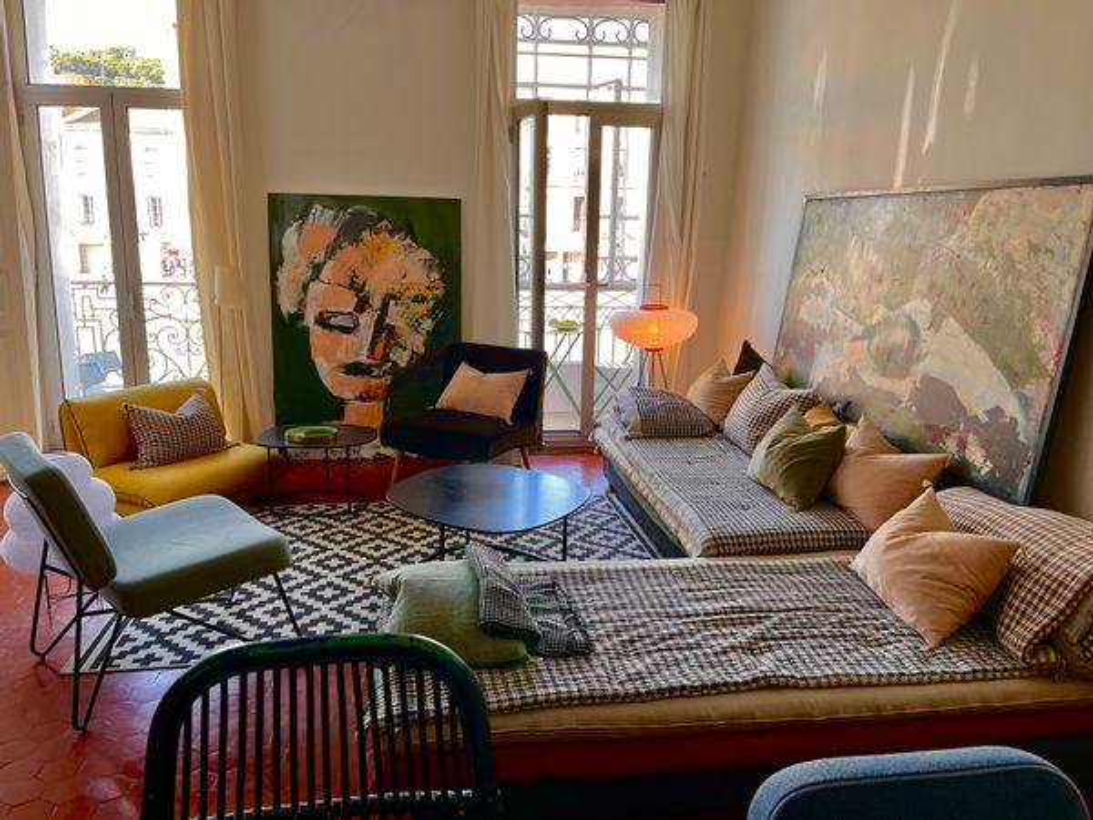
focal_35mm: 26
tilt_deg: -12.4
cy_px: 410
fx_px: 821
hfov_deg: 67.3
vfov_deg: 53.1
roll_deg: -1.6
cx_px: 546
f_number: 1.6
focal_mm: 5.1
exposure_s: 1/122
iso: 80
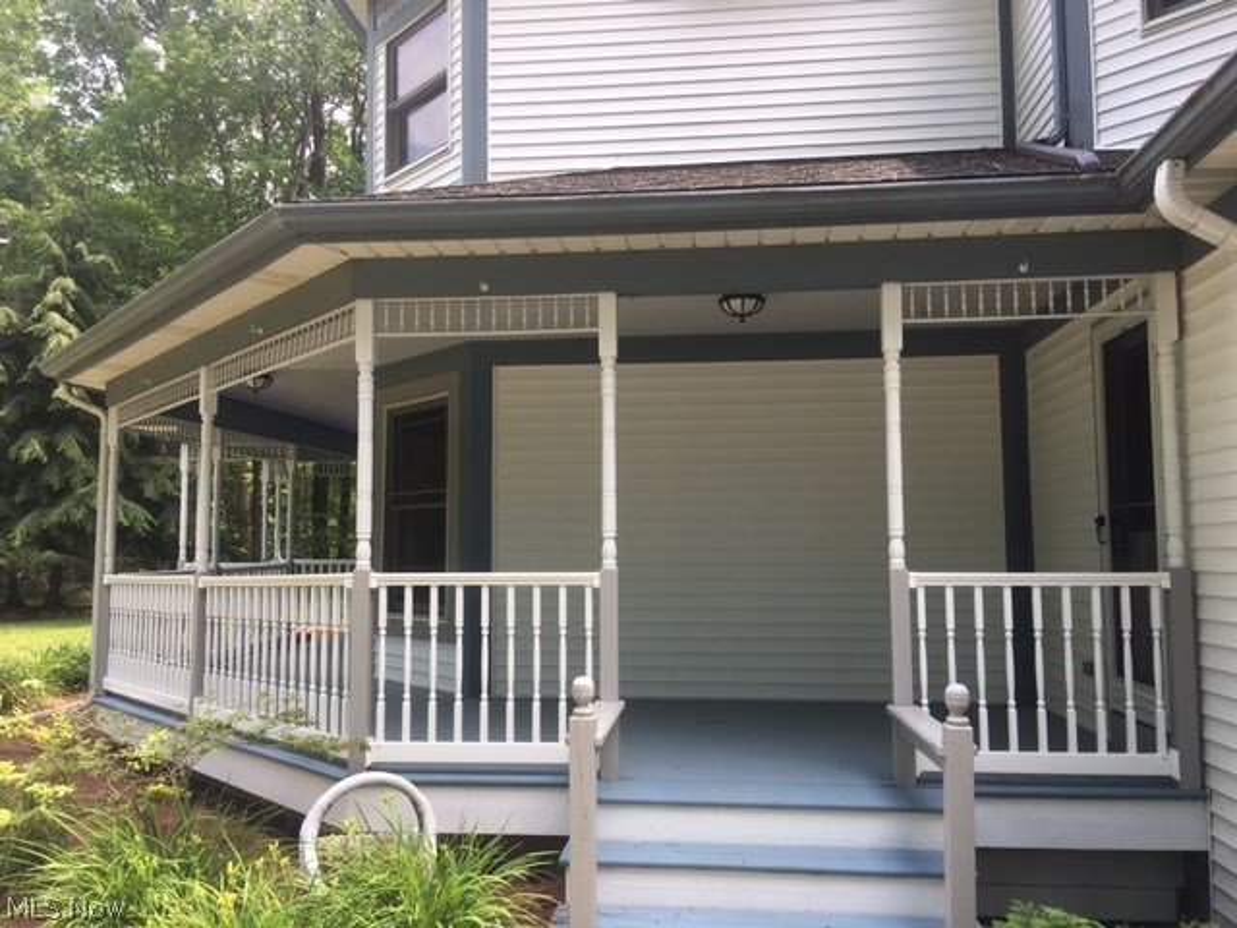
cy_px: 464
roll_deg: -0.2
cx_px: 618
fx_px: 1036
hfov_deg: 61.7
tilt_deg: +5.3
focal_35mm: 29
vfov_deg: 48.2
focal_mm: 4.15
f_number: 2.2
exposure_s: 1/206
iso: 25
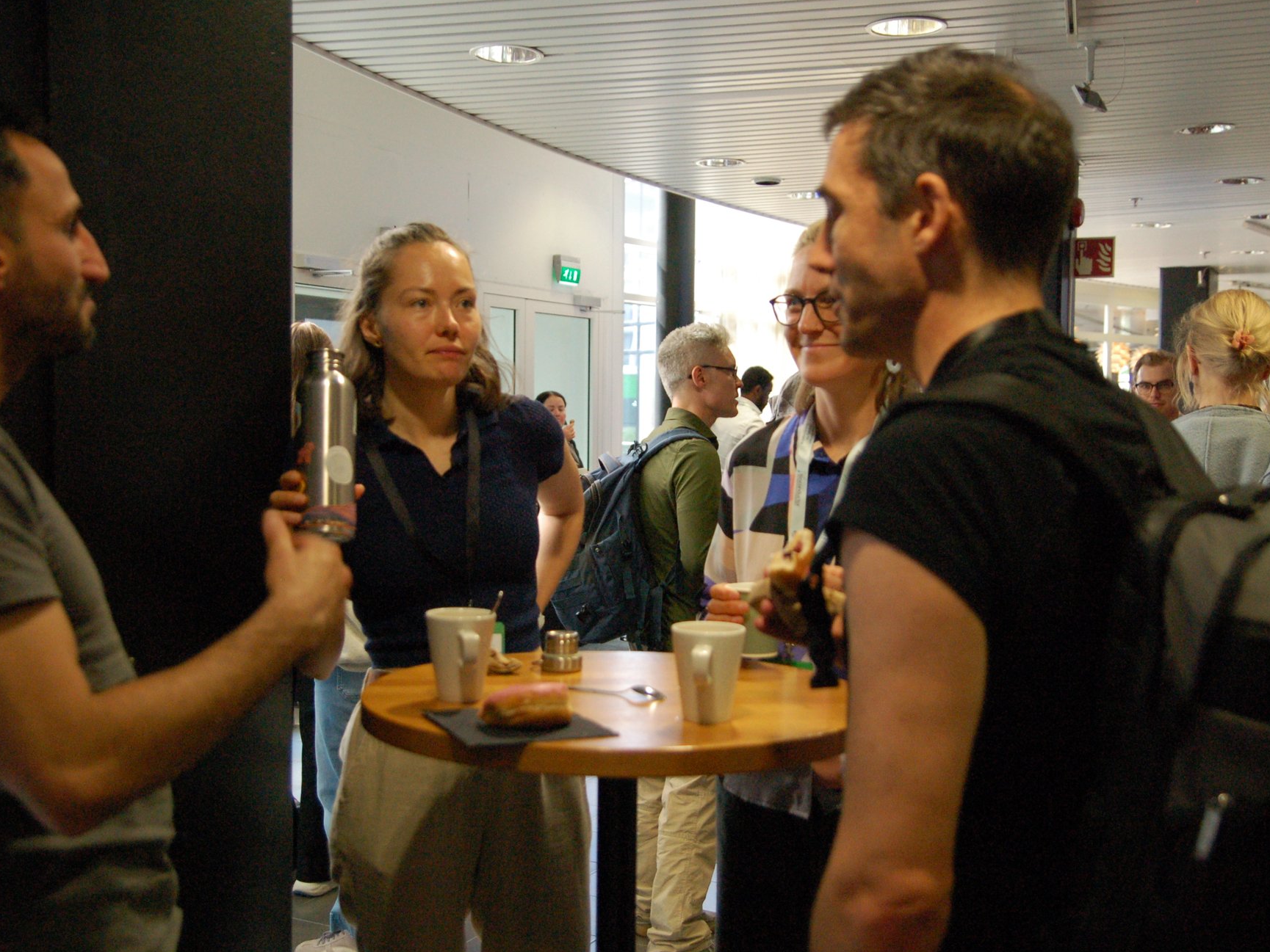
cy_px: 484
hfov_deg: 46.8
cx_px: 627
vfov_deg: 36.0
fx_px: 1468
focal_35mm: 40
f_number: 2.8
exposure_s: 1/125
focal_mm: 24
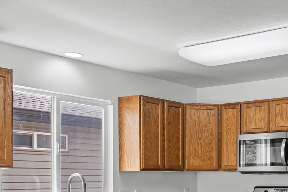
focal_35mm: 58
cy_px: 193
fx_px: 464
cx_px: 265
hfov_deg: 32.6
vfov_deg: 22.5
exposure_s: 1/8
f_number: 8
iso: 500
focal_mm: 25
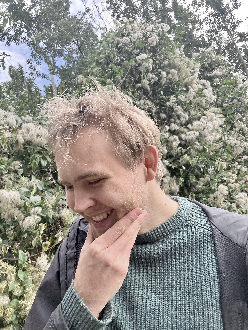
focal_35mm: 28
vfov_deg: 63.4
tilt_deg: +13.8
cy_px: 165
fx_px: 267
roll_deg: +1.9
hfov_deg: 49.7
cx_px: 124
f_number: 1.8
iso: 32
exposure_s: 1/315
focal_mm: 3.99
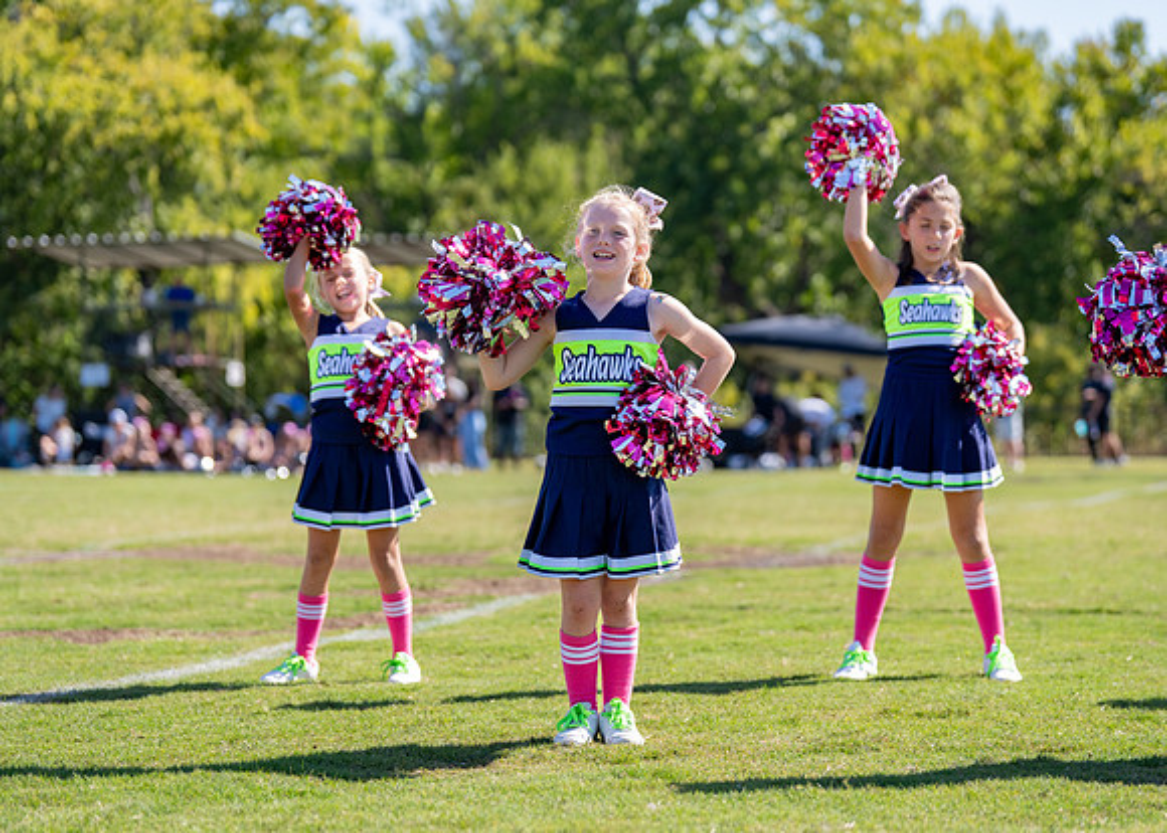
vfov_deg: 13.3
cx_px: 600
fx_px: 3574
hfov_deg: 18.5
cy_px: 444
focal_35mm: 108
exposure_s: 1/2000
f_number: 2.8
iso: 200
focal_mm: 95
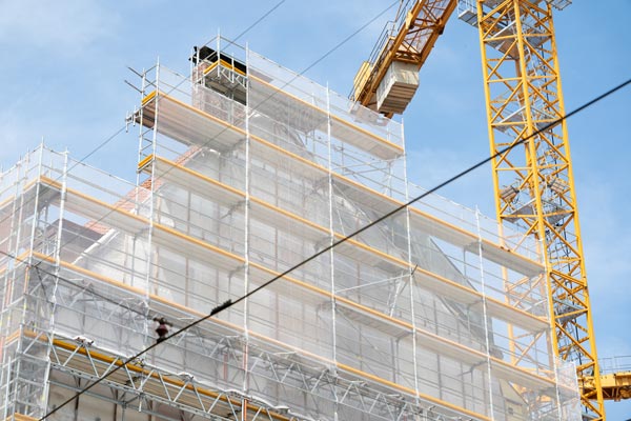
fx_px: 1490
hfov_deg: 23.9
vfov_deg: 16.1
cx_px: 316
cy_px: 210
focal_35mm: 85
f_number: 5
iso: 200
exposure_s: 1/640
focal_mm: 85
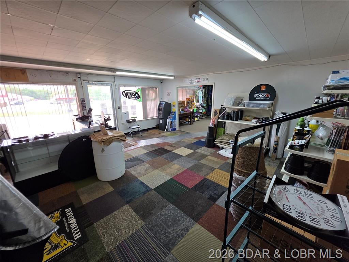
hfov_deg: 106.2
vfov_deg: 89.9
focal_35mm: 13
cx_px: 174
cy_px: 131
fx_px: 131
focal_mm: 2.2
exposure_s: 1/120
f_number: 1.9
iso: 50
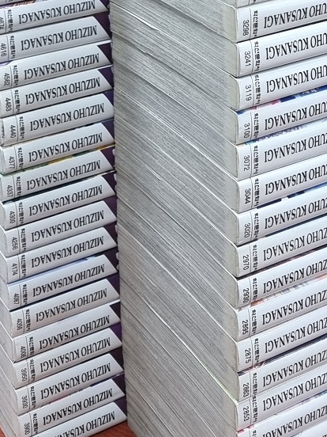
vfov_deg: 32.1
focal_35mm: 58
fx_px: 731
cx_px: 225
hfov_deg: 25.1
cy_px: 74
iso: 320
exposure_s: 1/120
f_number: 1.8
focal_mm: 6.7
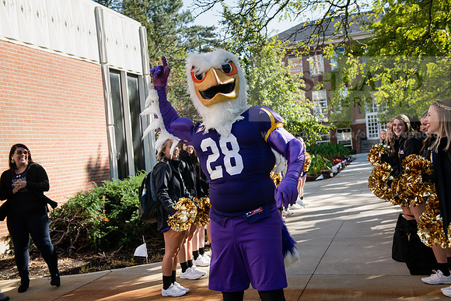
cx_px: 226
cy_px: 150
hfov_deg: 46.4
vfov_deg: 31.9
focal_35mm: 42
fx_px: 526
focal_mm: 42
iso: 400
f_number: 5.6
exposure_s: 1/640
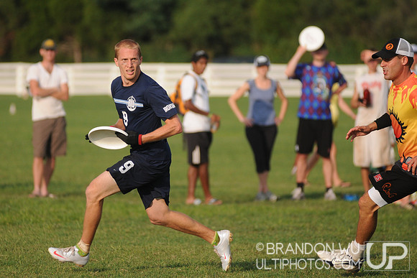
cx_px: 208
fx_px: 3476
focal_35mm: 300
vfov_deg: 4.6
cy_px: 139
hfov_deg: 6.9
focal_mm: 200
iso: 400
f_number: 2.8
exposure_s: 1/6400
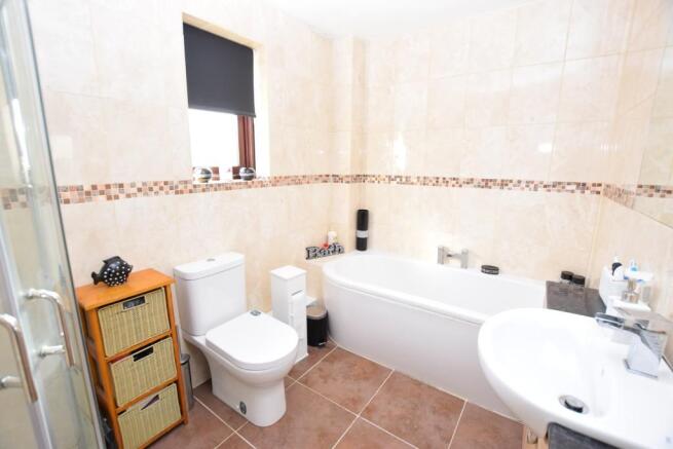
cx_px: 336
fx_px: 280
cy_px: 224
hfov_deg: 100.4
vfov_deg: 77.4
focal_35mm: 15
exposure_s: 1/80
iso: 800
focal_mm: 10
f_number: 4.5
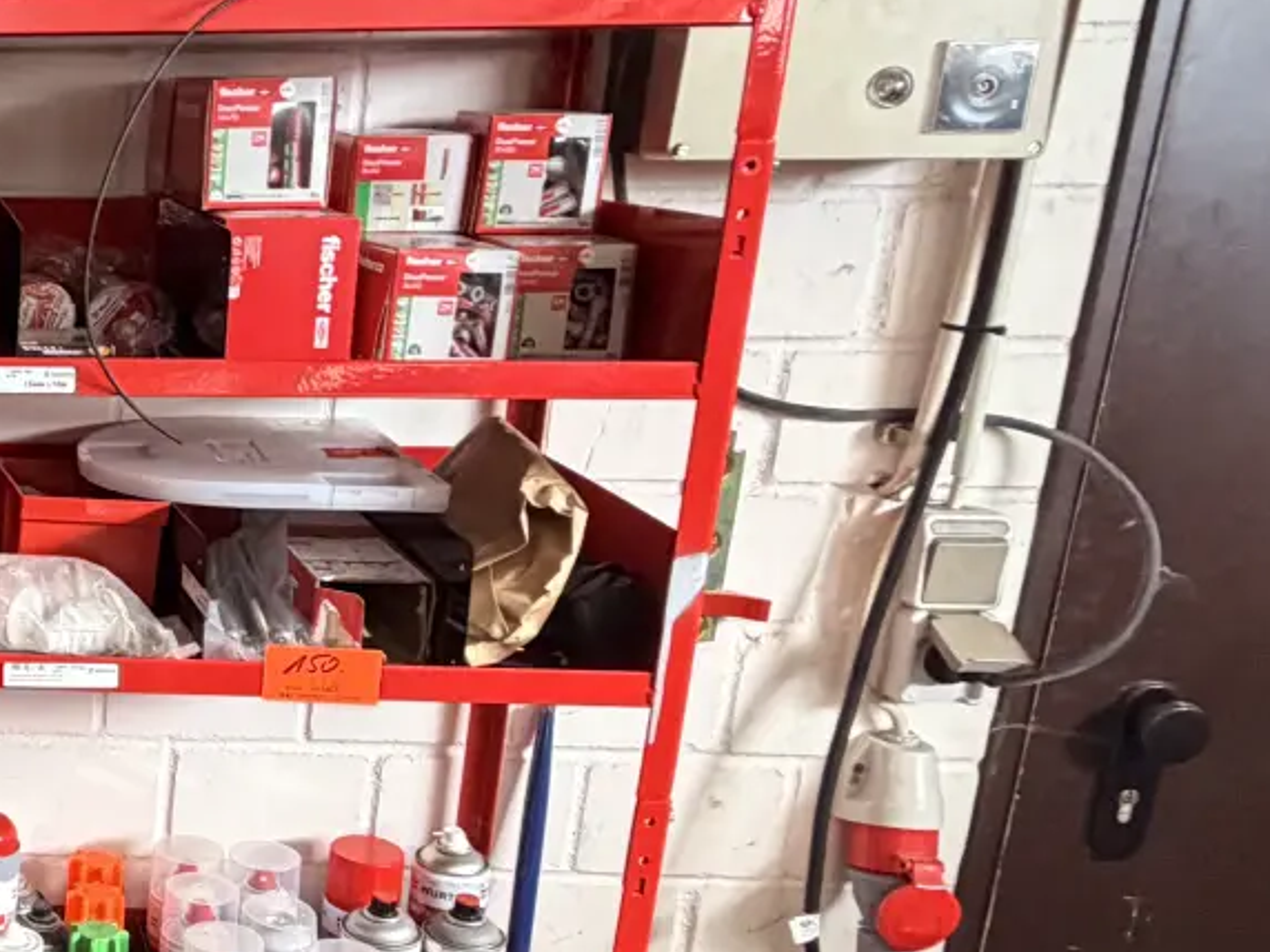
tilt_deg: -15.5
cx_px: -275
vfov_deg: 30.8
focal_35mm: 47
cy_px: 579
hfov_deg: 32.8
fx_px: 1724
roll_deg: +1.0
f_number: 2.2
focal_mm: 2.22
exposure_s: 1/50
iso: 400
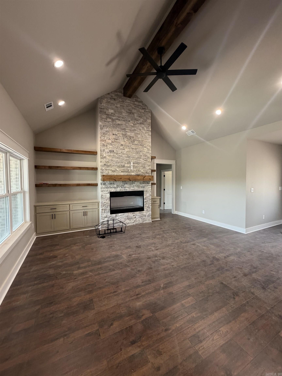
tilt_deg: -2.2
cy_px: 188
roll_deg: +0.3
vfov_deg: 102.1
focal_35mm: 14
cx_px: 141
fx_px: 152
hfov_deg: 85.7
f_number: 2.2
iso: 200
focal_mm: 2.22
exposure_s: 1/60
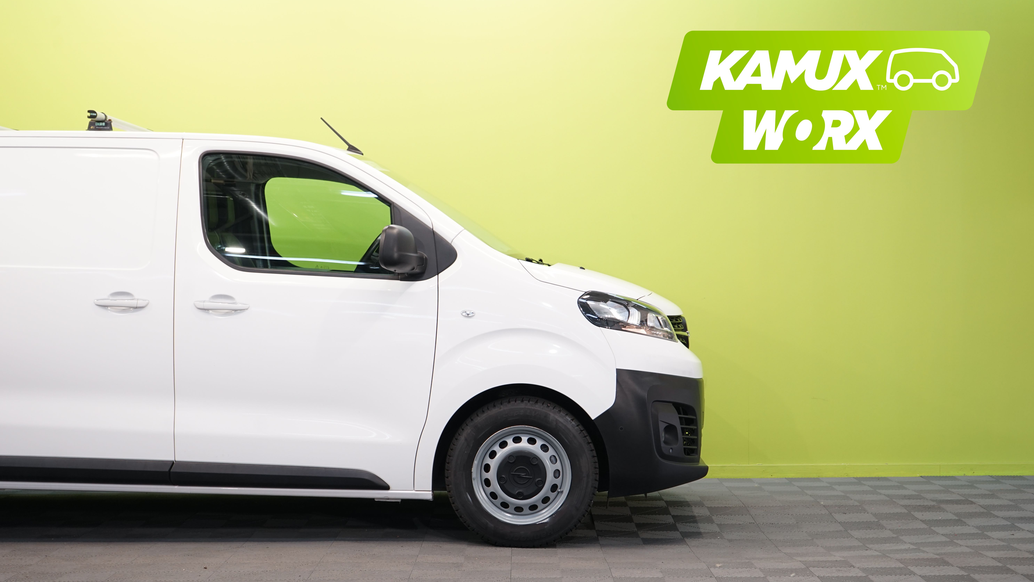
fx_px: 1563
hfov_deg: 36.6
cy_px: 340
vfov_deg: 21.1
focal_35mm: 57
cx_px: 516
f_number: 6.3
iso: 500
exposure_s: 1/25
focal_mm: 54
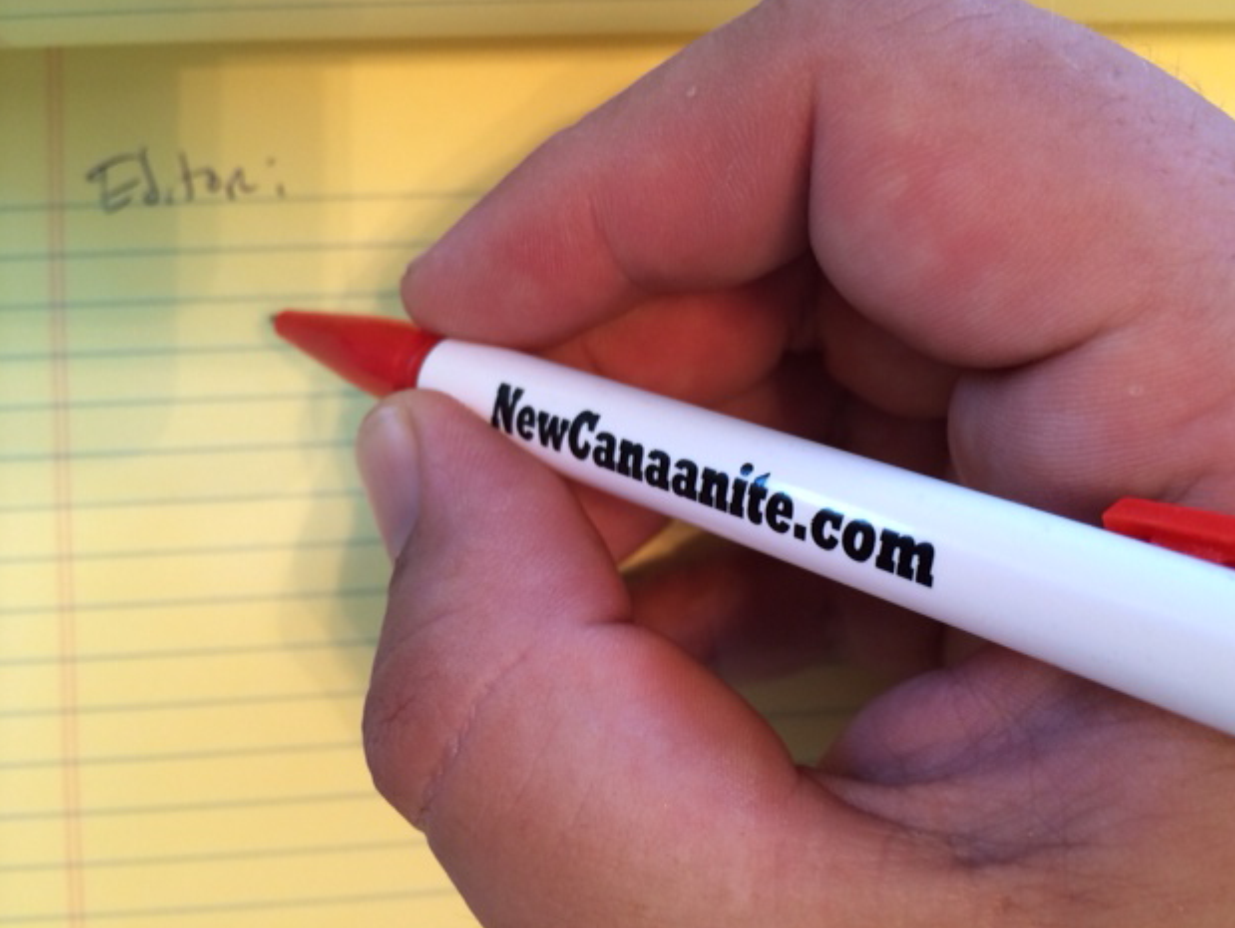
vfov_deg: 45.5
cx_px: 628
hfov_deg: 58.3
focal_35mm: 31
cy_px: 455
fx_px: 1107
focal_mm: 4.12
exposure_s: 1/30
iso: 80
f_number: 2.2
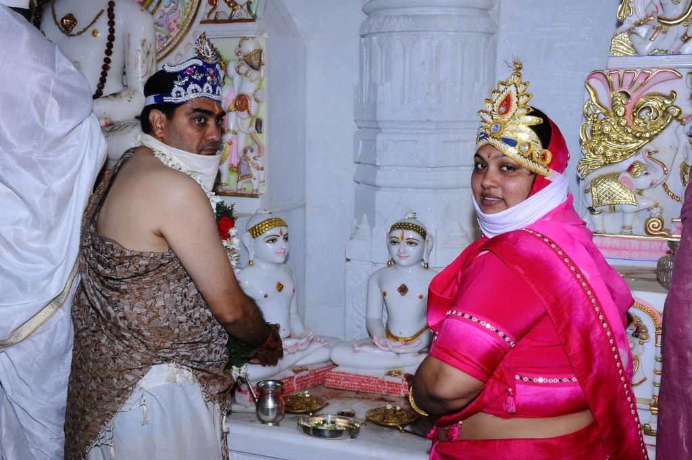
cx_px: 346
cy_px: 230
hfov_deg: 43.7
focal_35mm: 45
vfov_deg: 29.8
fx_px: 864
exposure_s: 1/200
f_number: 10
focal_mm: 30
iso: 640
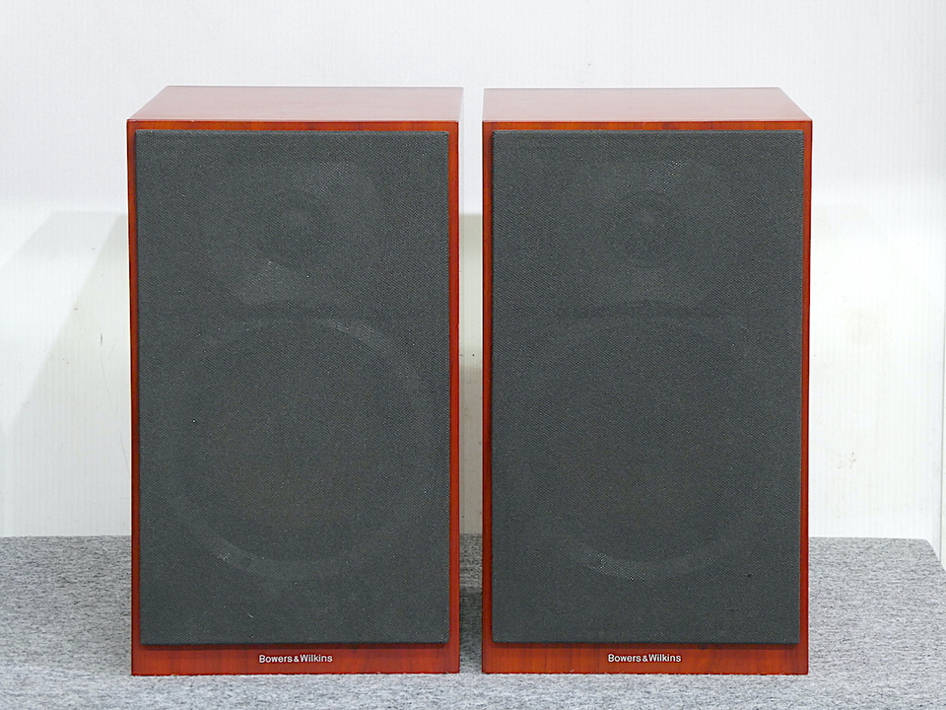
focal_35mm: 143
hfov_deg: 13.8
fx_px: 3908
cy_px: 355
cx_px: 473
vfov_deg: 10.4
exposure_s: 1/4
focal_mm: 25.6
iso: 200
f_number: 5.4
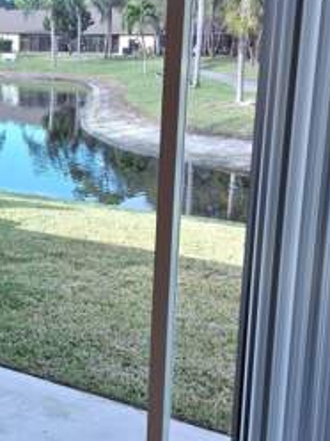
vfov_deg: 28.9
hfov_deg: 21.5
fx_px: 852
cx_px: 43
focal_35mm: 67
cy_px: 244
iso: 80
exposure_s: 1/100
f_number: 1.8
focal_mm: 3.98
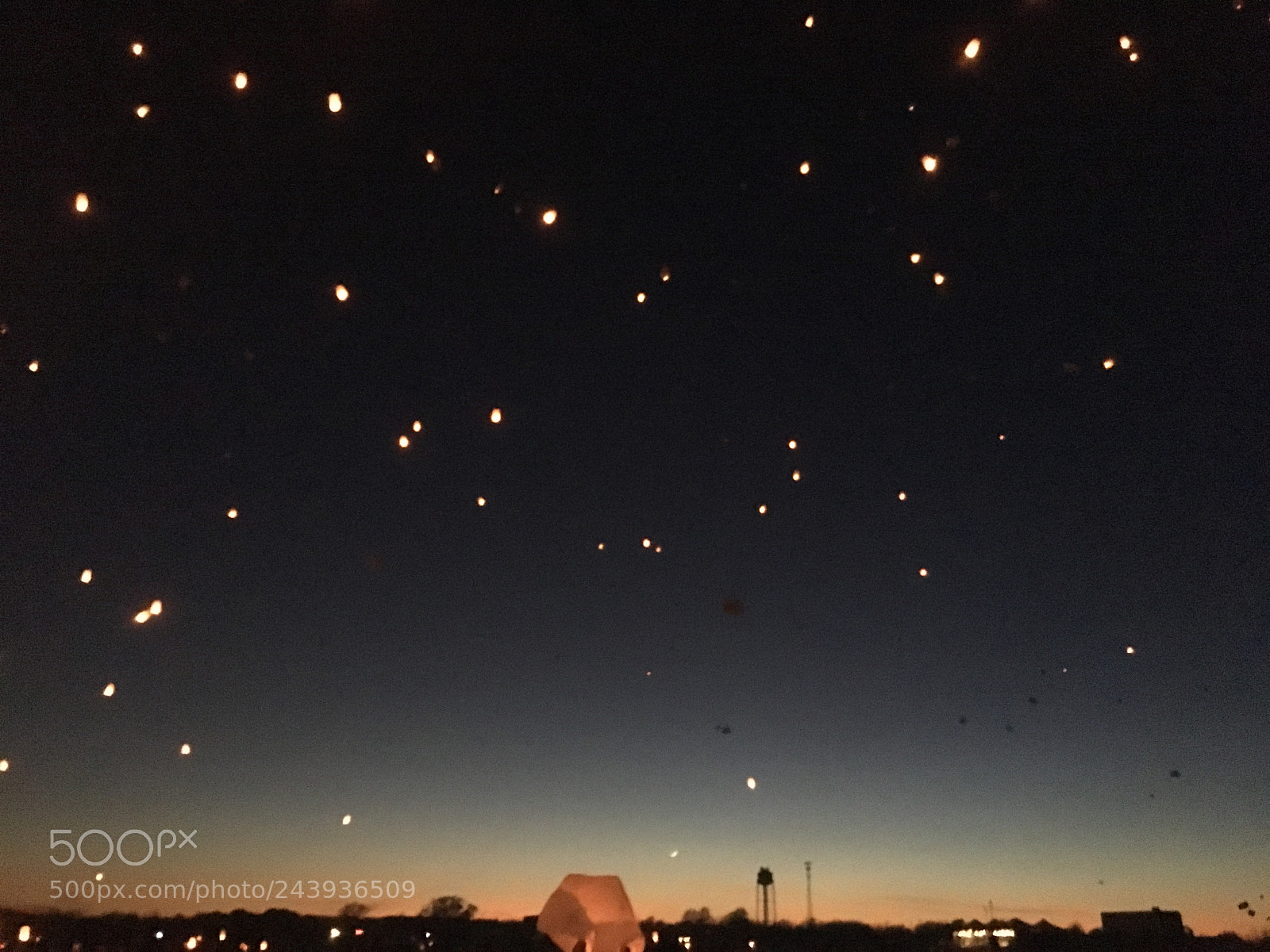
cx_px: 635
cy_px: 476
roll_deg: -1.8
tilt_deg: +23.6
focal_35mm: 29
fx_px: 1064
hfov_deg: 61.7
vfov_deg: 48.2
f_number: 2.2
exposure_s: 1/15
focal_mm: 4.15
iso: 2000
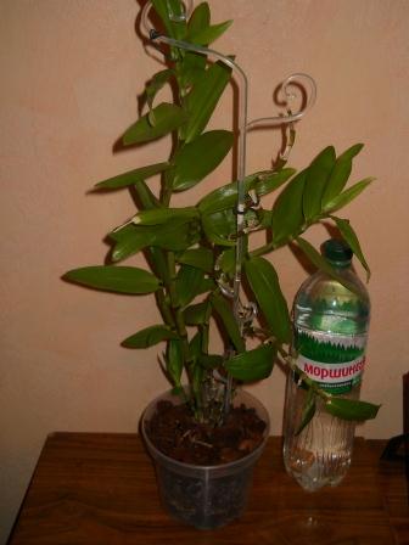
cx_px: 204
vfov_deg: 45.8
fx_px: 646
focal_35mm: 41
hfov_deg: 35.1
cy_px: 272
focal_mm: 6.72
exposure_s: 1/30
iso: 80
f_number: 3.1
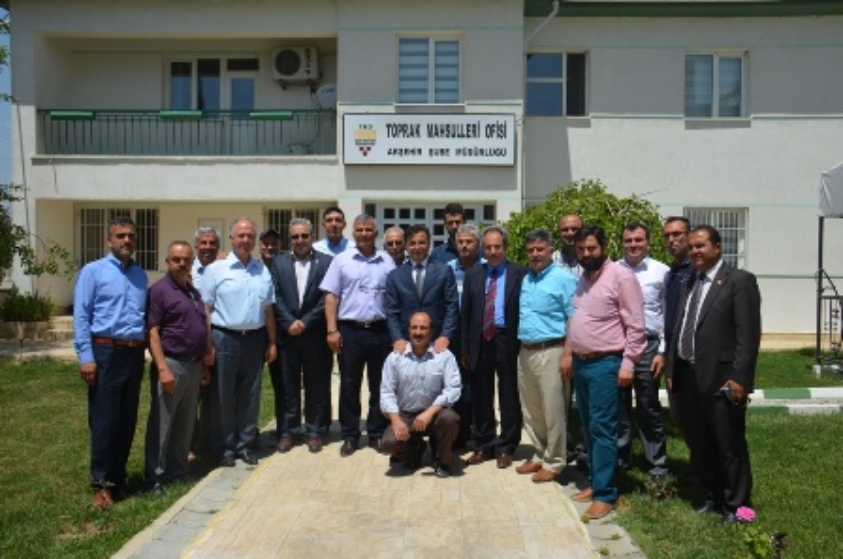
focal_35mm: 33
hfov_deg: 57.3
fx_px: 771
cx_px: 422
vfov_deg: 39.8
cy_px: 280
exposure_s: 1/320
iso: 100
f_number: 9
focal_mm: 22
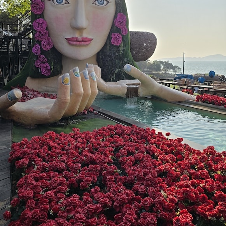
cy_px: 98
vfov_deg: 57.1
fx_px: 207
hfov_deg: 57.3
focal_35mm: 28
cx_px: 110
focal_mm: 6.3
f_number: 1.7
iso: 12
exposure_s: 1/1252
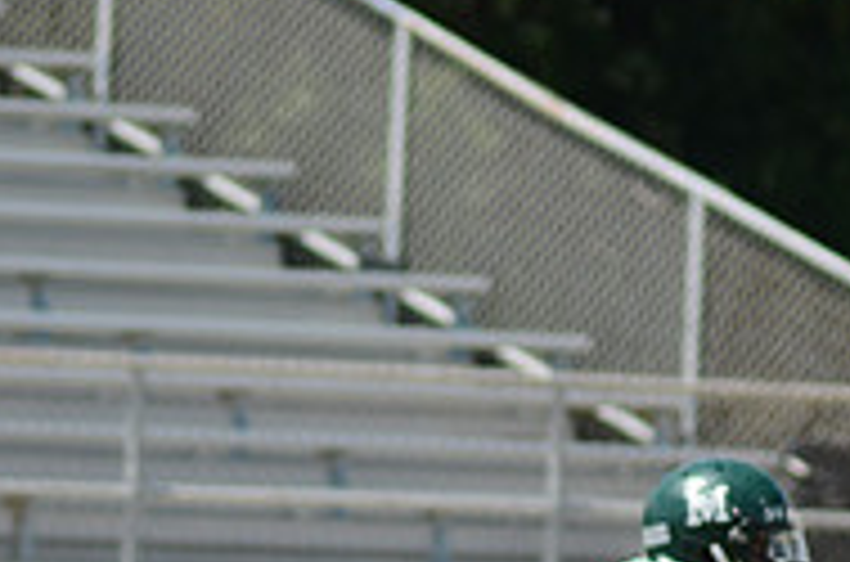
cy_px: 796
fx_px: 22751
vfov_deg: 1.4
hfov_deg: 2.1
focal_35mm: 966
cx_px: 1246
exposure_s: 1/800
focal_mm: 210
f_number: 6.3
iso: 200
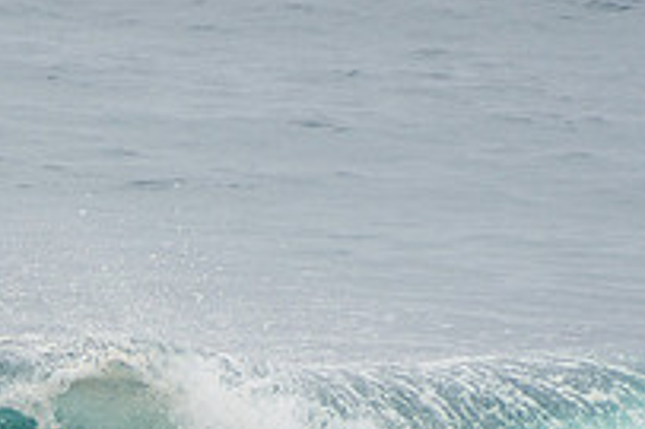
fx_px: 30701
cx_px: 29
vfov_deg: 0.8
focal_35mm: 1715
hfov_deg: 1.2
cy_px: 609
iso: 450
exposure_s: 1/1250
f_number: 5.6
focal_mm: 400
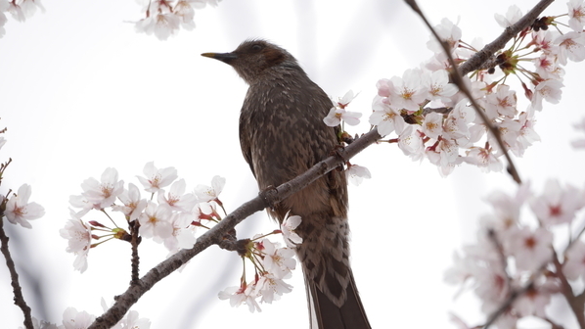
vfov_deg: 2.4
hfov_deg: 4.3
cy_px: 199
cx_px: 292
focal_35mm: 499
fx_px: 7738
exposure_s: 1/500
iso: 200
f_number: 6.3
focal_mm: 228
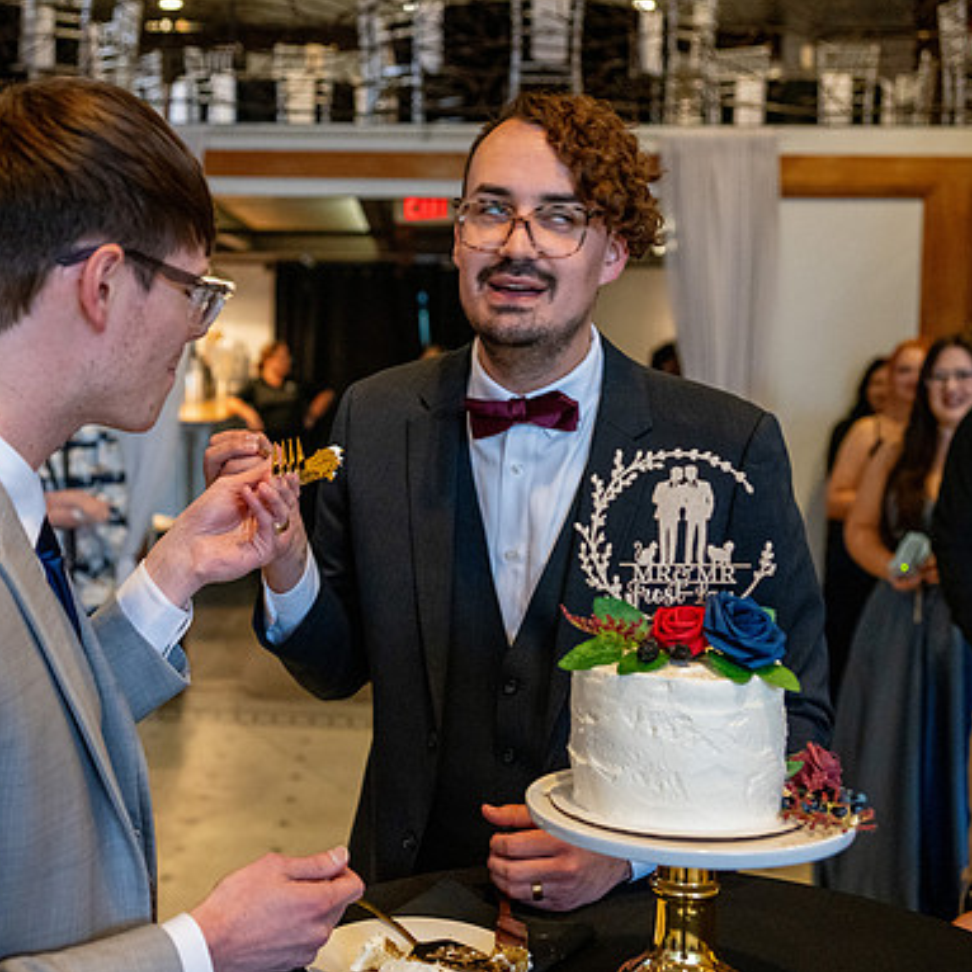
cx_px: 312
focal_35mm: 45
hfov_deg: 37.1
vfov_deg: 37.6
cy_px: 486
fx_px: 1430
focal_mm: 35
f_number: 2.8
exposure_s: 1/200
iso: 5000
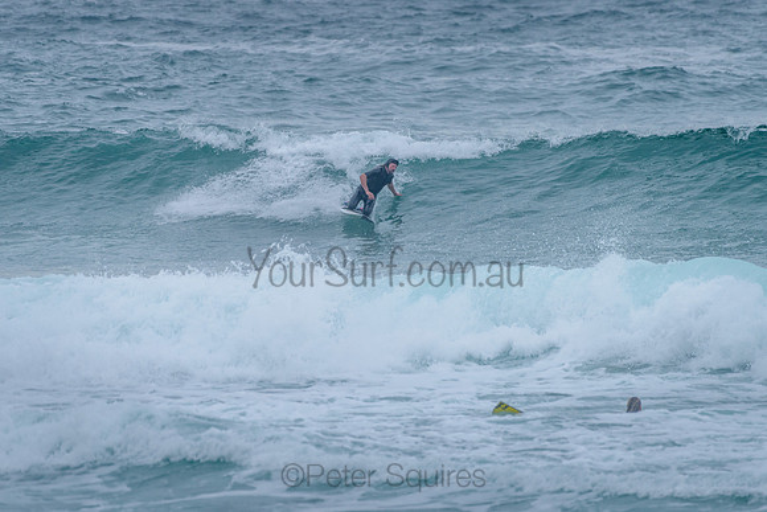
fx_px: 13058
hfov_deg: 3.4
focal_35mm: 613
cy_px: 199
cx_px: 385
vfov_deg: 2.2
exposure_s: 1/1250
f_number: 5.6
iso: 560
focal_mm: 500
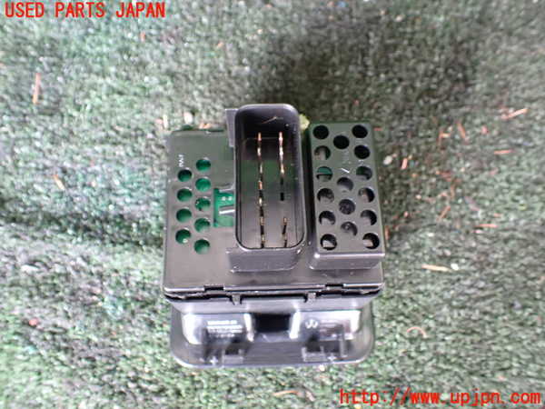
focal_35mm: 30
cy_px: 204
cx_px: 272
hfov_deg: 60.0
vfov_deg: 46.8
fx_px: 472
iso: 1000
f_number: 2.3
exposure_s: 1/30
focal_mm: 5.4
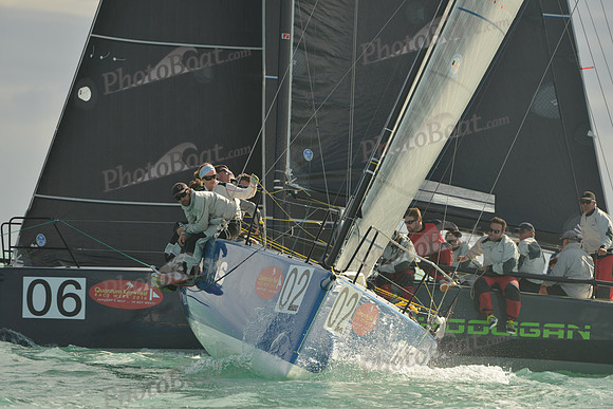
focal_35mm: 400
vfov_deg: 3.4
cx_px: 306
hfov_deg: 5.2
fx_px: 6812
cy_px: 204
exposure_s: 1/1600
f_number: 5
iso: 250
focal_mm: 400
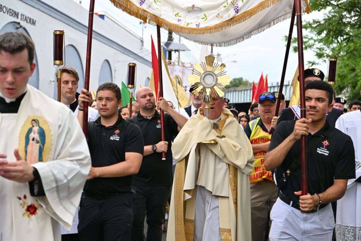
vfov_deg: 26.0
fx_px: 521
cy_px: 120
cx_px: 180
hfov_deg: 38.2
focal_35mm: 52
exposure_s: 1/640
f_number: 4
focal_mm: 52
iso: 400
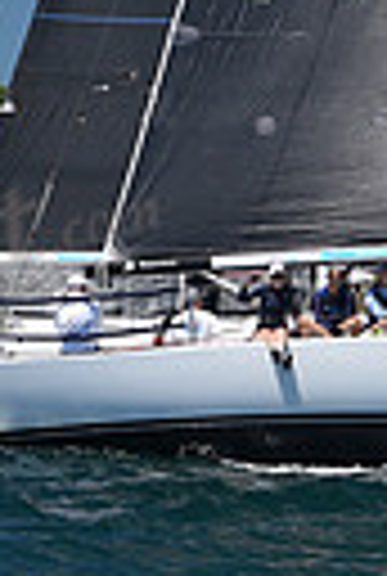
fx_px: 5437
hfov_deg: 4.1
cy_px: -18
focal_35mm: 339
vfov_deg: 6.0
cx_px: 394
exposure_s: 1/800
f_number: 5
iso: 250
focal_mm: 75
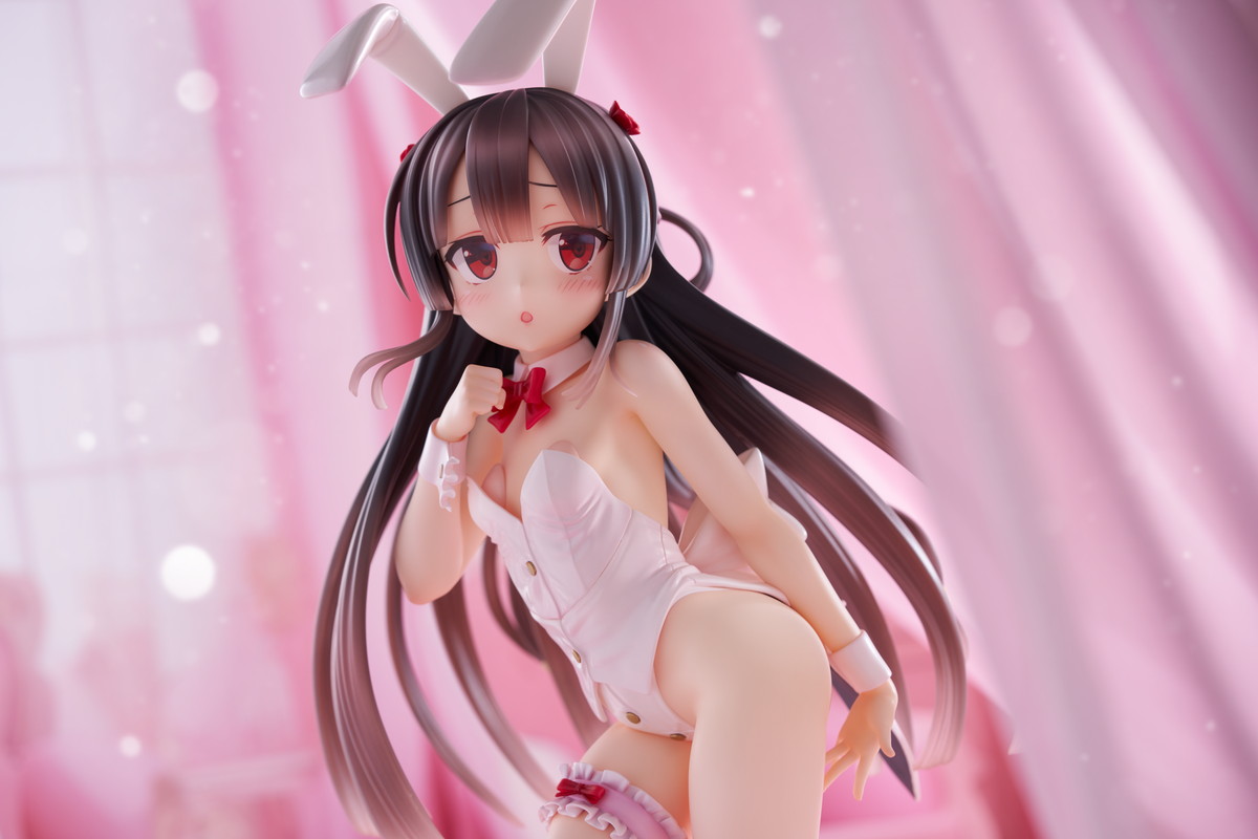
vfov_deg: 15.2
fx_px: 3145
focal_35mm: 90
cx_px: 629
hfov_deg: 22.6
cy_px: 420
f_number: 5.6
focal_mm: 90
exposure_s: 1/125
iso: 125
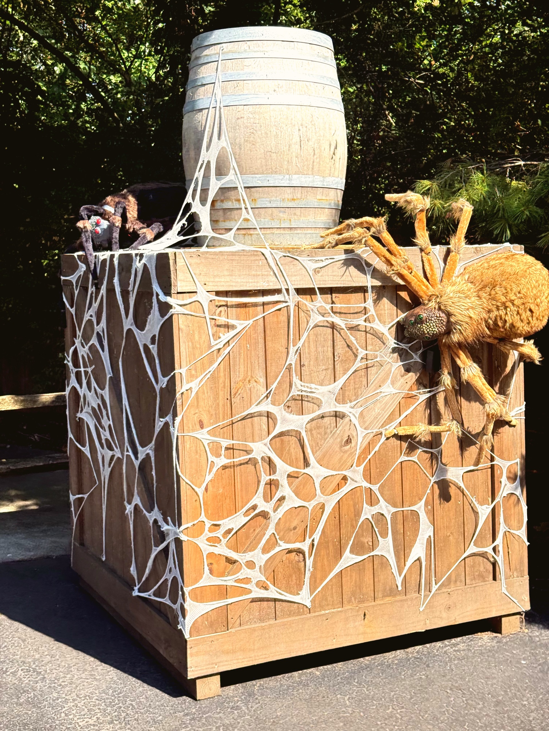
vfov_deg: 39.7
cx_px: 274
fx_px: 1015
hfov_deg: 30.3
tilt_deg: -4.9
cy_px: 366
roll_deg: +0.2
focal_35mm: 48
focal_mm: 6.76
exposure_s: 1/1330
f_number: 1.78
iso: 80
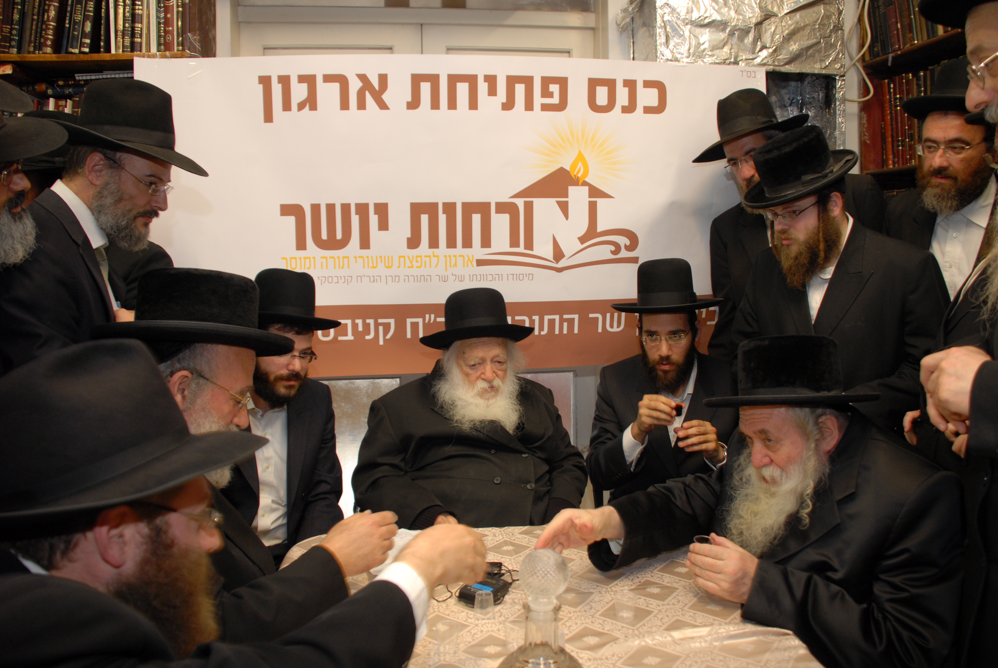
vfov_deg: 48.0
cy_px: 334
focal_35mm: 27
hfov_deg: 67.3
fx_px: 749
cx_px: 499
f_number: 3.5
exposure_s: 1/100
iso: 320
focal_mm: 18
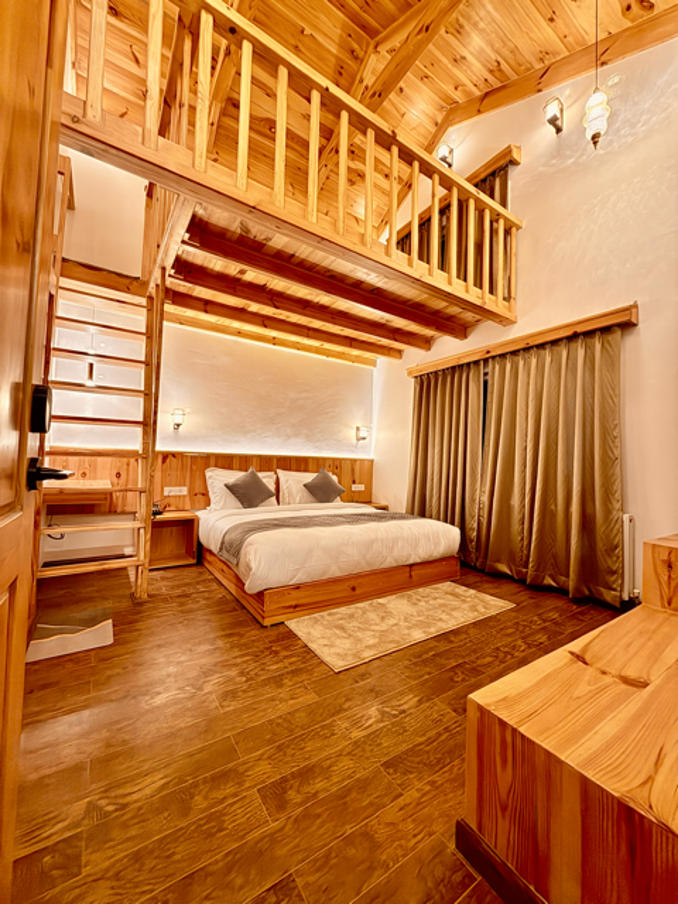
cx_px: 339
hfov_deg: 85.7
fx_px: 366
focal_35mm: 14
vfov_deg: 102.1
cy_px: 452
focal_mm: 2.22
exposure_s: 1/33
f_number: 2.2
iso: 1250
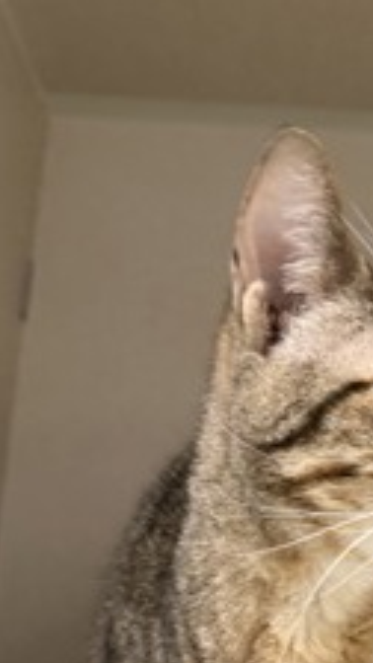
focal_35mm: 49
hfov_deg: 23.5
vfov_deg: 39.6
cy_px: 571
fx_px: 862
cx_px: 366
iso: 320
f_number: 1.78
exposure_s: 1/60
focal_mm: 6.76
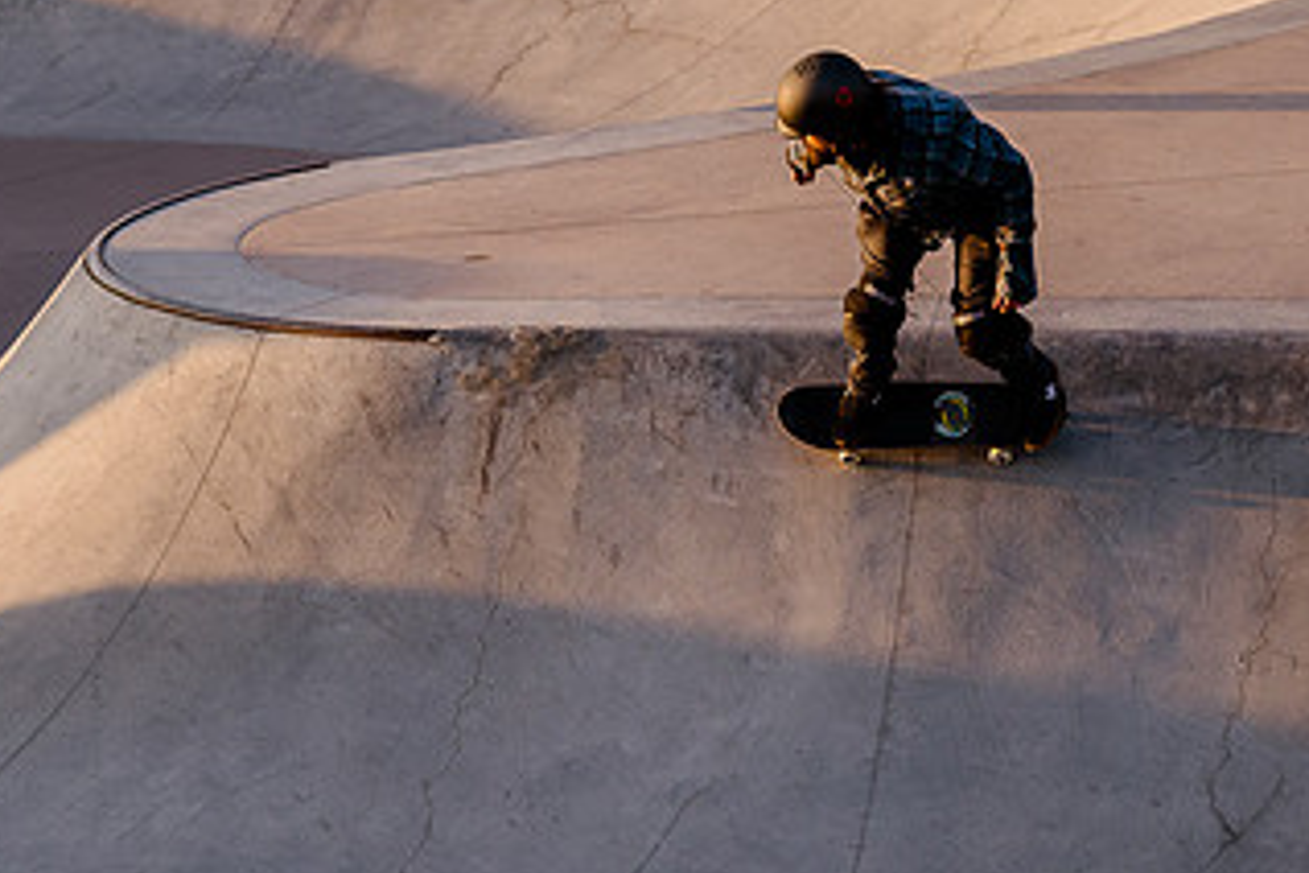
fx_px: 6108
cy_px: 318
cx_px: 706
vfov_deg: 8.2
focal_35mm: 168
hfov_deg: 12.2
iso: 800
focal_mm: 75
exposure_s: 1/1000
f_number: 5
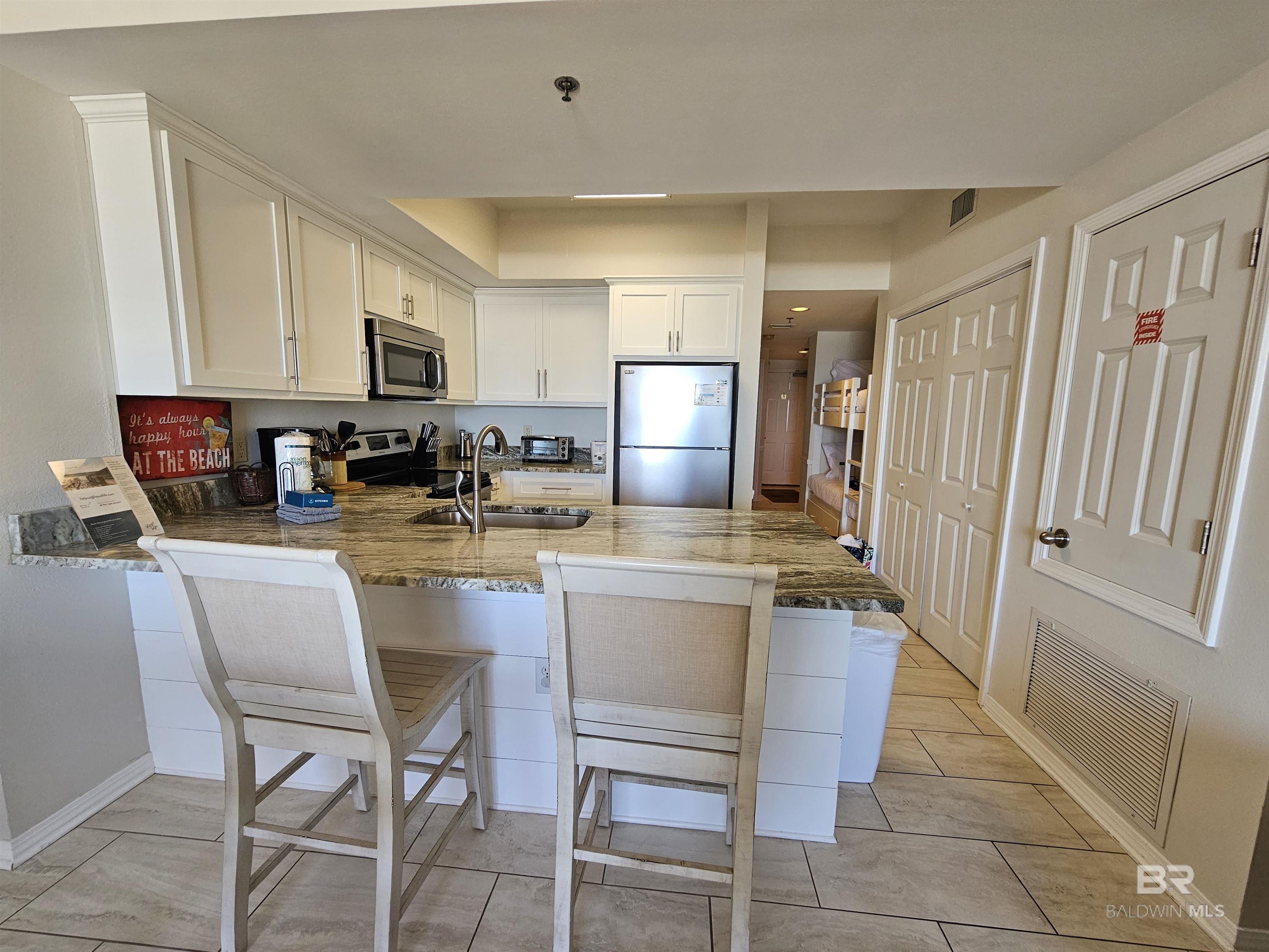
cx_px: 634
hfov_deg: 106.2
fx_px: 477
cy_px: 476
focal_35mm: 13
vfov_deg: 89.9
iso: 100
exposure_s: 1/60
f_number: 2.2
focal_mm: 2.2
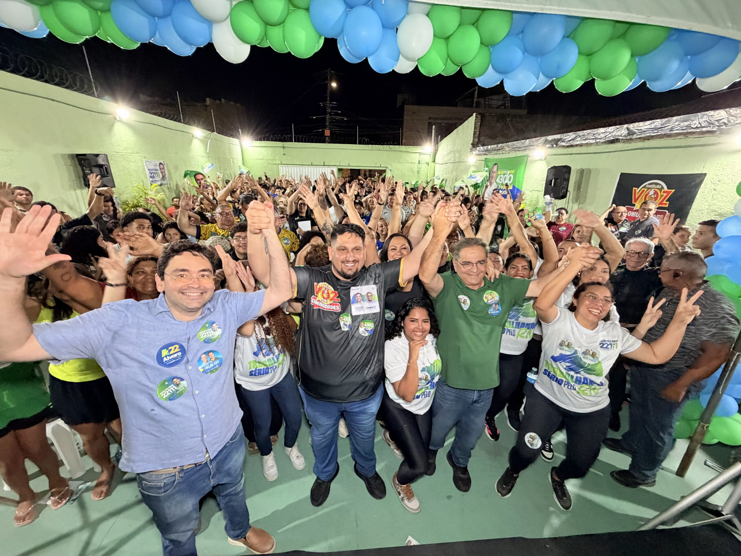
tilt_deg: -20.0
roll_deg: -1.8
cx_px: 370
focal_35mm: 14
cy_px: 278
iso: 500
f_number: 2.2
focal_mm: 2.22
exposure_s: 1/60
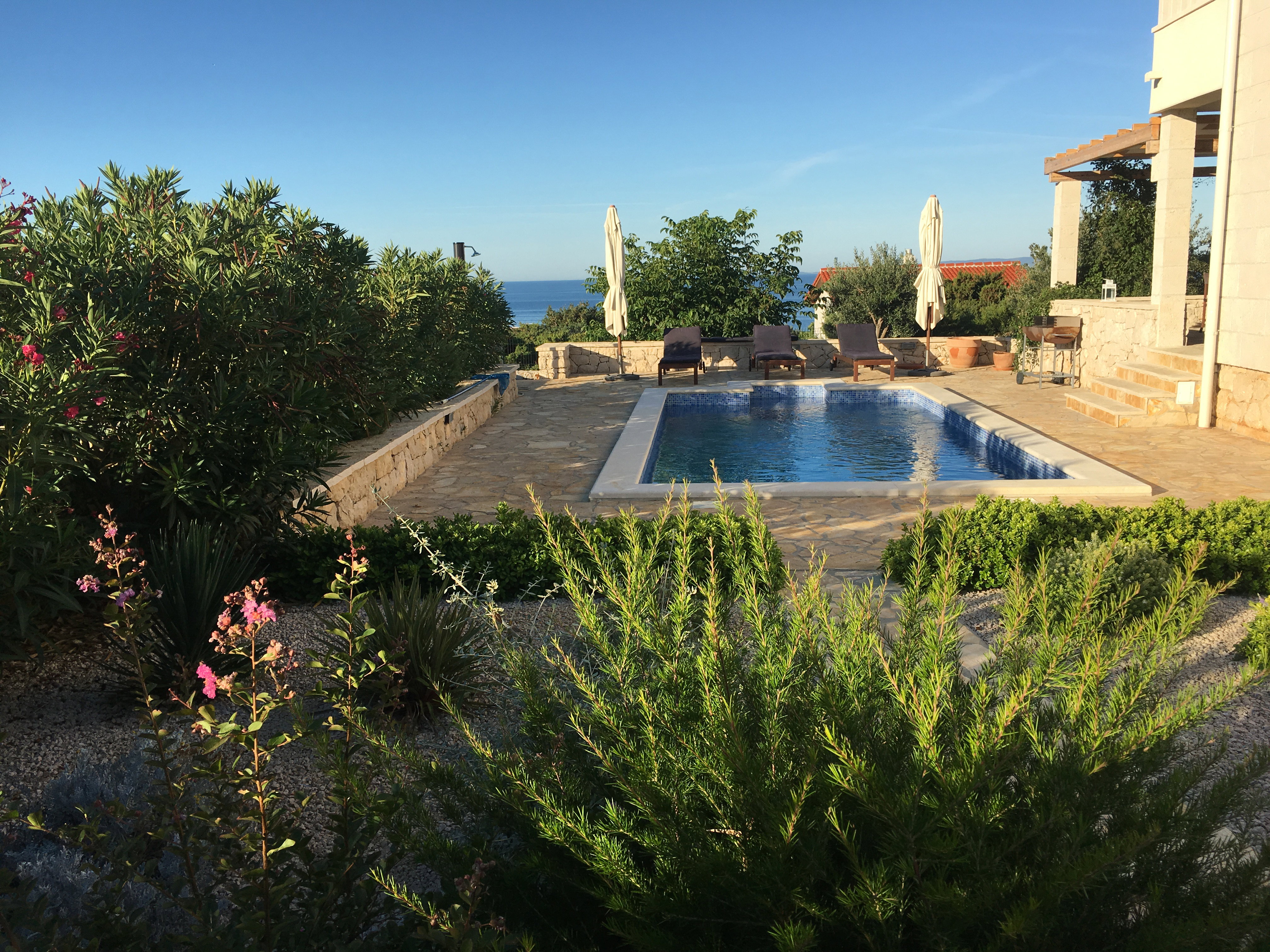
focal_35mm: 29
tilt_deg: -9.8
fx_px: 1064
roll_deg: +1.7
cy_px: 476
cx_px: 635
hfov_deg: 61.7
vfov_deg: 48.2
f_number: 2.2
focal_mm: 4.15
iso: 25
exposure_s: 1/1326
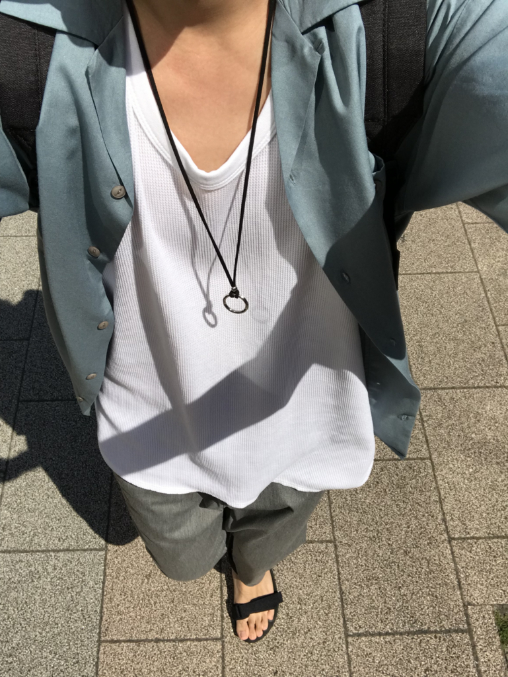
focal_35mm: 32
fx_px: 626
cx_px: 254
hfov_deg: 44.2
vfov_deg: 56.8
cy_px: 338
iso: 25
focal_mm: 2.87
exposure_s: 1/2049
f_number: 2.2
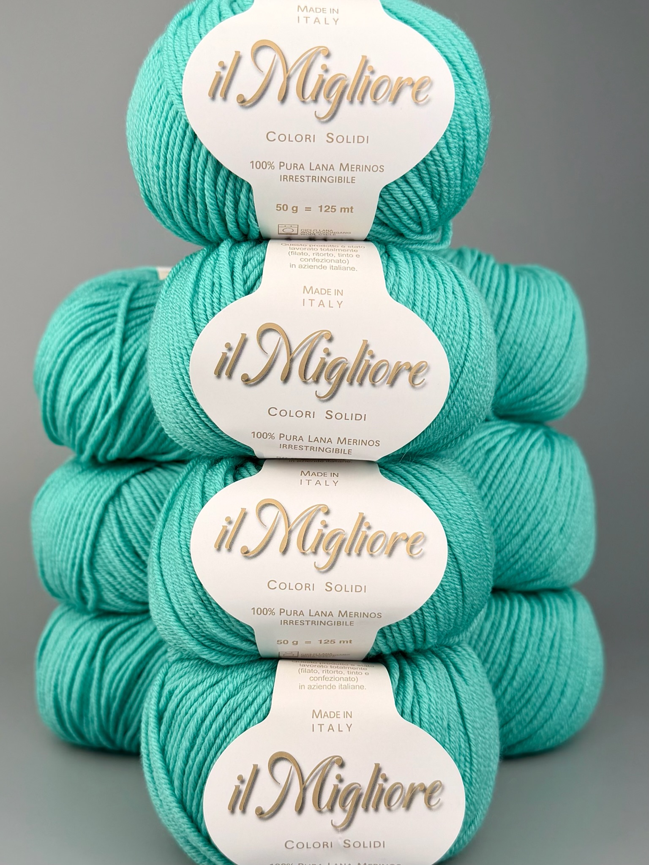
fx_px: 600
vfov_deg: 71.6
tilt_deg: -7.0
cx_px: 324
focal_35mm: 24
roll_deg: +1.2
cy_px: 432
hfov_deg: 56.8
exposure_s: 1/1337
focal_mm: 6.76
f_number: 1.78
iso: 80
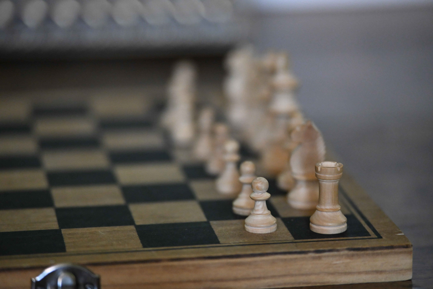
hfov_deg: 15.2
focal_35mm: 135
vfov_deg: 10.2
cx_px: 216
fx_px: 1624
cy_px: 144
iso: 3600
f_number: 2.2
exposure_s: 1/160
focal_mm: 90
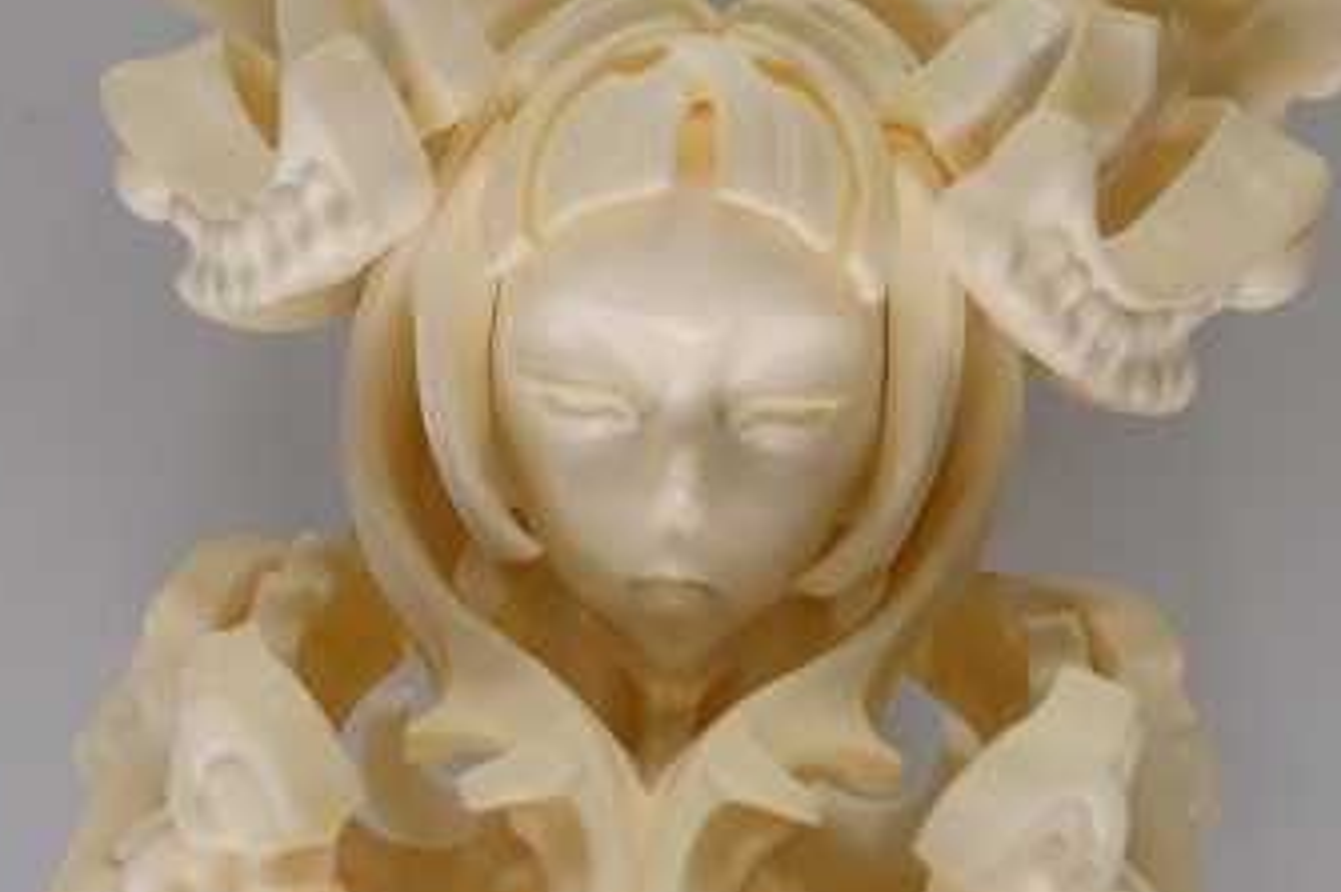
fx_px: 3909
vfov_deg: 12.8
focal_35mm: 105
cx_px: 709
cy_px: -26
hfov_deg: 19.5
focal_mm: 29.5
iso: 1250
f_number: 4.7
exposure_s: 1/125
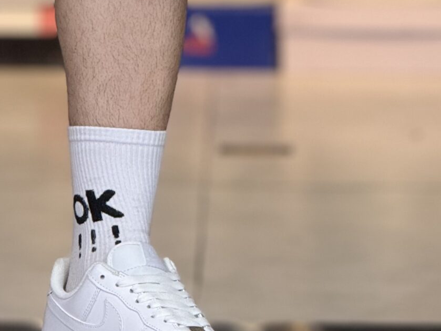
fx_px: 4665
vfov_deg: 4.0
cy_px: -184
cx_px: 29
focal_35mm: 366
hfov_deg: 5.4
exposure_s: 1/100
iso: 160
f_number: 2.8
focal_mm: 15.66
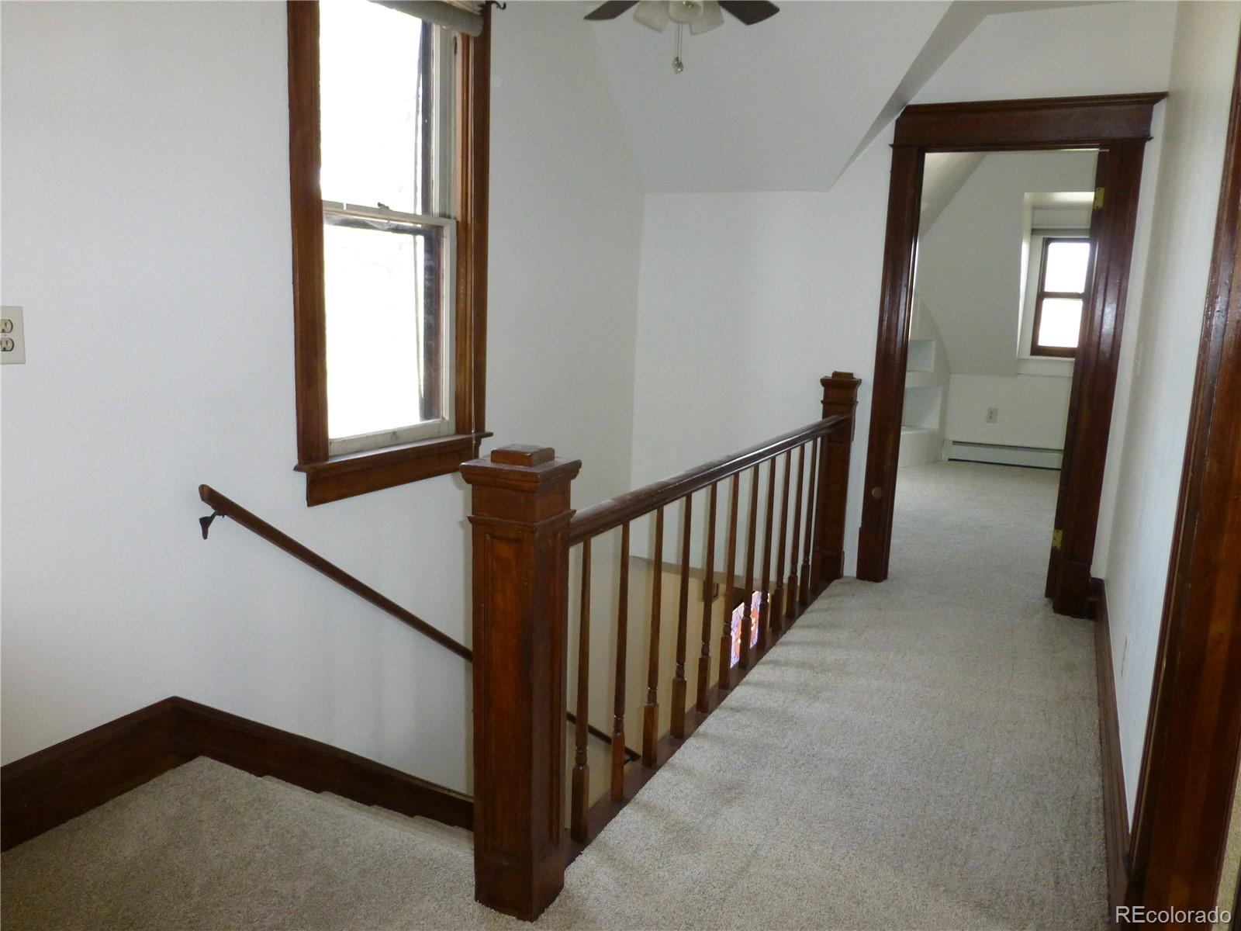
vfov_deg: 56.8
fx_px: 860
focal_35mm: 24
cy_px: 466
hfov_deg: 71.6
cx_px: 620
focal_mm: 4.3
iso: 400
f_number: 3.3
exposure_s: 1/60
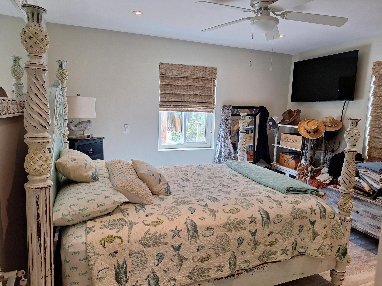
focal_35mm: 23
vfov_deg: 58.9
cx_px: 191
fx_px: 254
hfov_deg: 73.9
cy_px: 143
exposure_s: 1/40
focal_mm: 5.54
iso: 100
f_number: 1.8
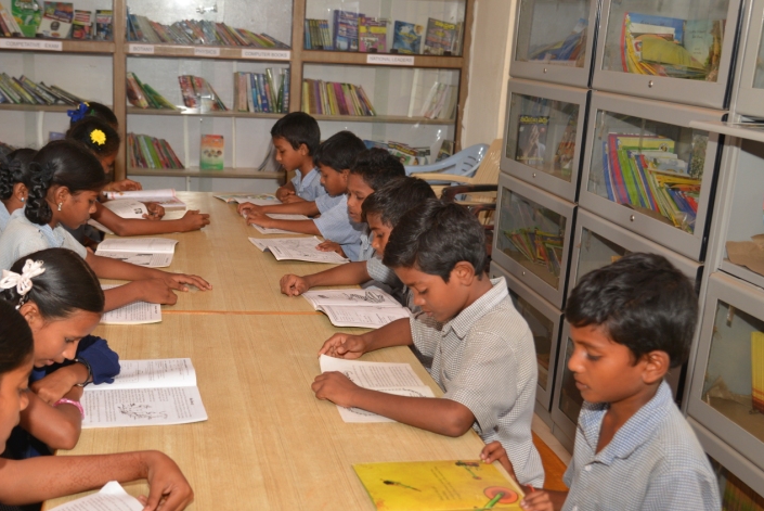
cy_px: 331
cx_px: 293
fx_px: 956
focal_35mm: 45
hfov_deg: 43.3
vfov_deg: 29.7
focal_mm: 31
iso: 400
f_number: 4.5
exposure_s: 1/60
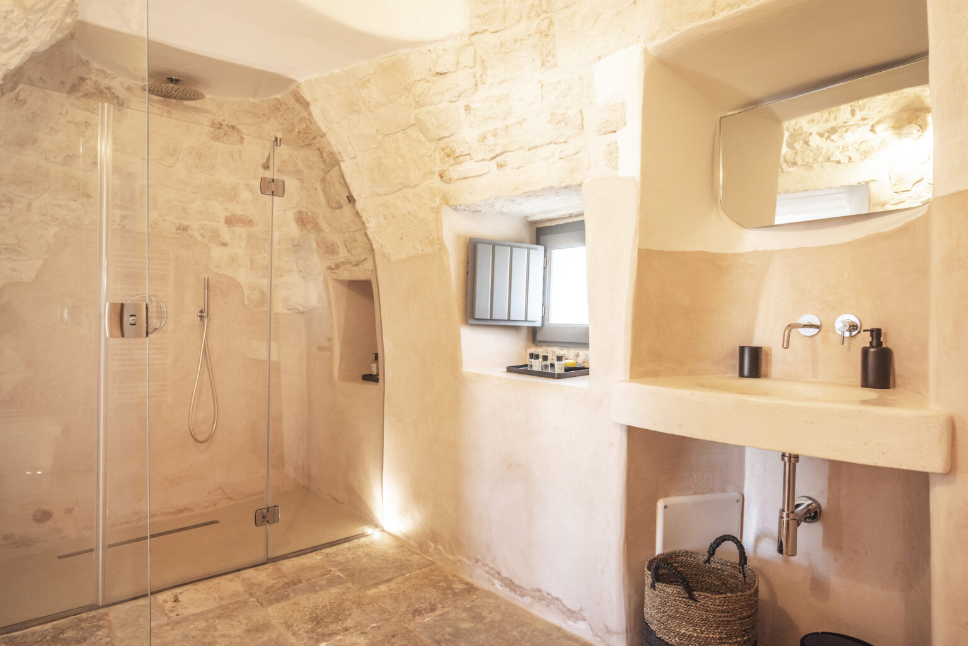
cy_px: 323
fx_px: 538
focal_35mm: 20
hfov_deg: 84.0
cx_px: 484
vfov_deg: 62.0
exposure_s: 1/40
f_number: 7.1
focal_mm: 20
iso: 800
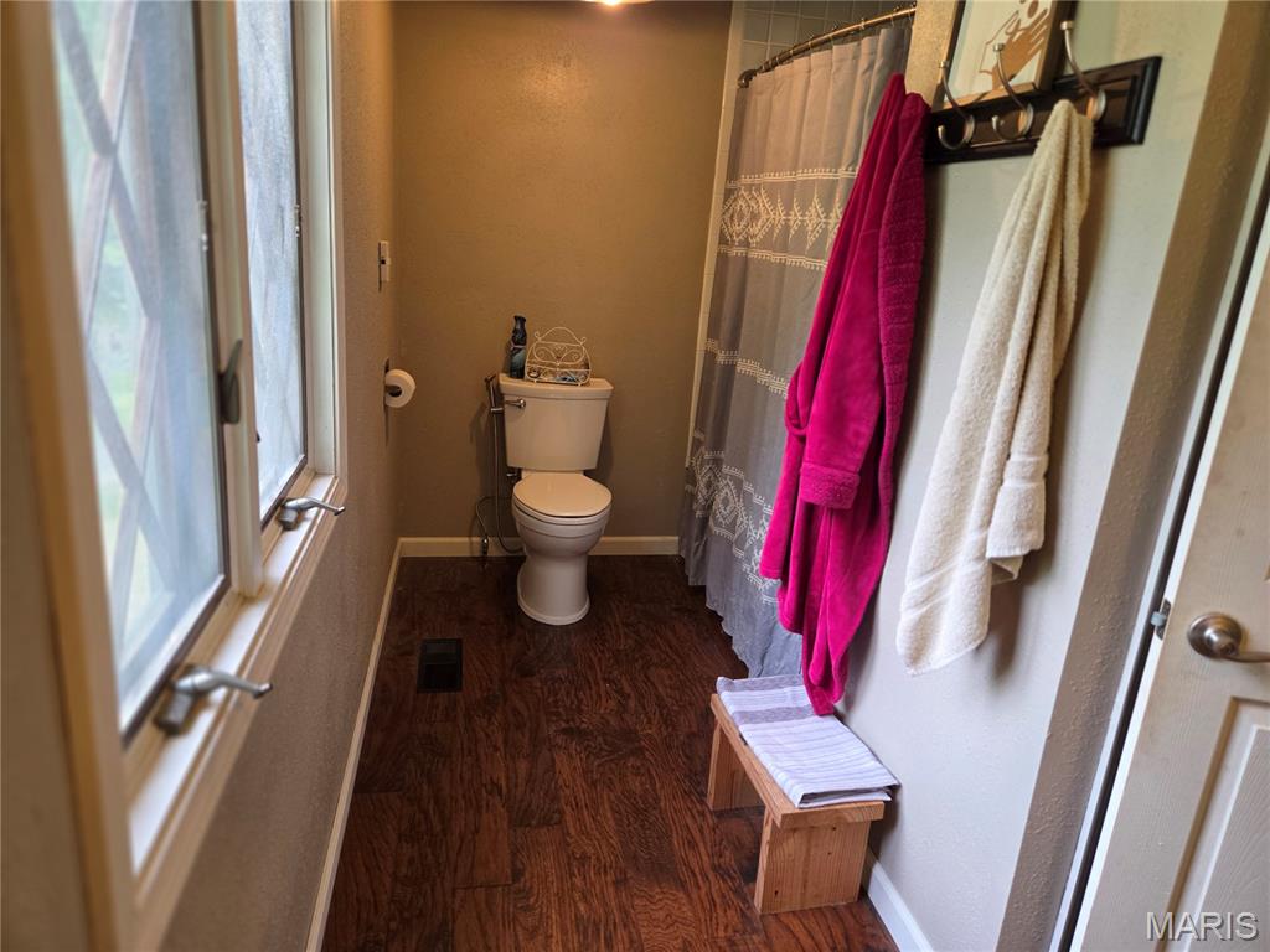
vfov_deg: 58.9
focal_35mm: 23
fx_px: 844
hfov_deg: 73.9
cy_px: 476
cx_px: 635
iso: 200
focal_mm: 5.4
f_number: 1.8
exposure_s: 1/120
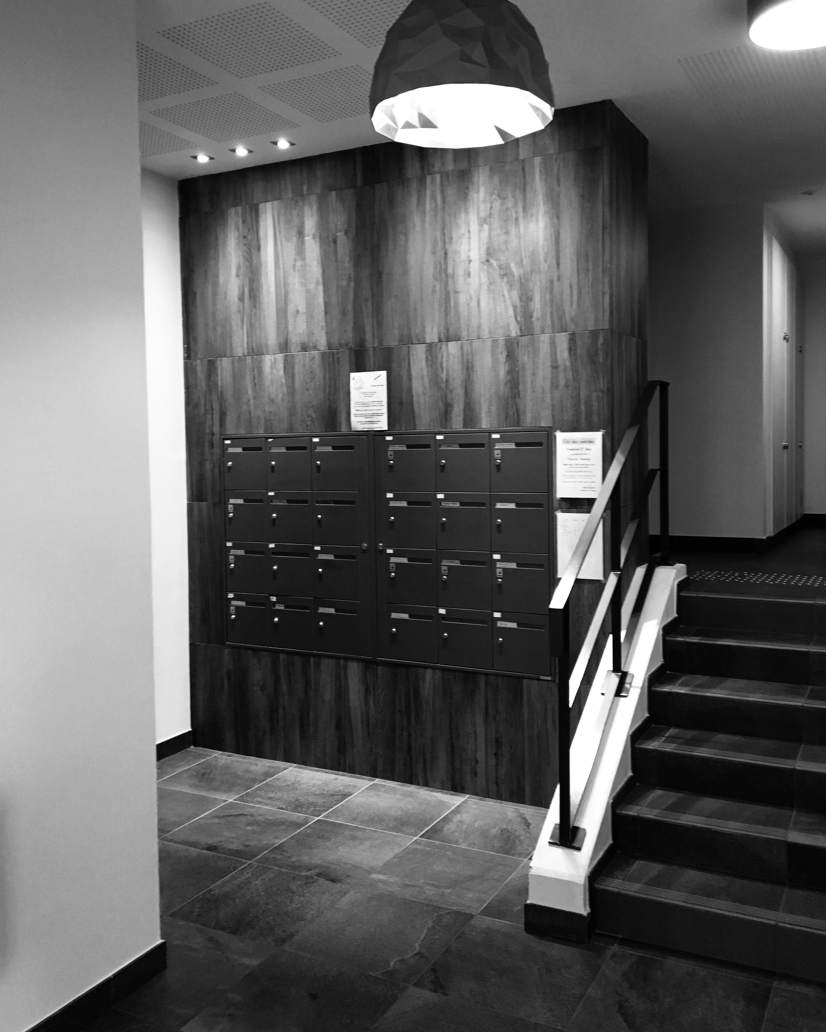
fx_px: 947
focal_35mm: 31
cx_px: 404
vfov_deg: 57.1
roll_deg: +1.2
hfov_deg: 47.1
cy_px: 479
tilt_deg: -2.1
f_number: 2.2
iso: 160
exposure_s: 1/33
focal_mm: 4.15
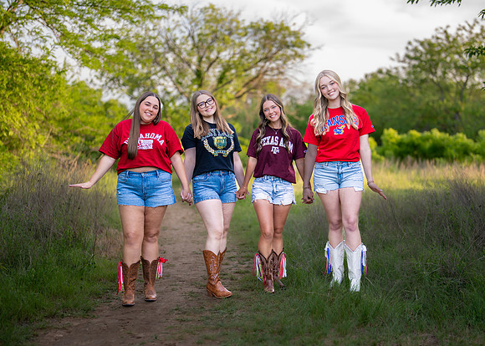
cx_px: 276
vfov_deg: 23.3
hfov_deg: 32.2
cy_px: 189
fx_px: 838
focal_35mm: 61
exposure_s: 1/1250
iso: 250
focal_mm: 50
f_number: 1.2
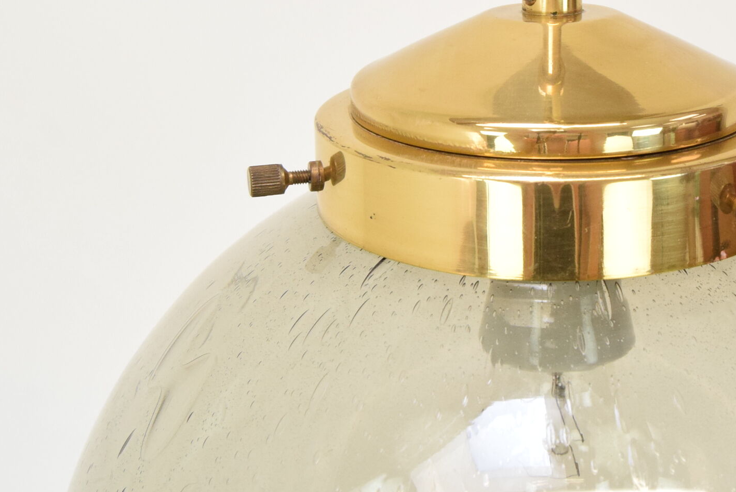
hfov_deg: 34.5
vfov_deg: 23.6
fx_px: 1166
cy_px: 125
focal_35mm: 57
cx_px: 526
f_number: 7.1
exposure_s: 1/200
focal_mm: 18
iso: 1600
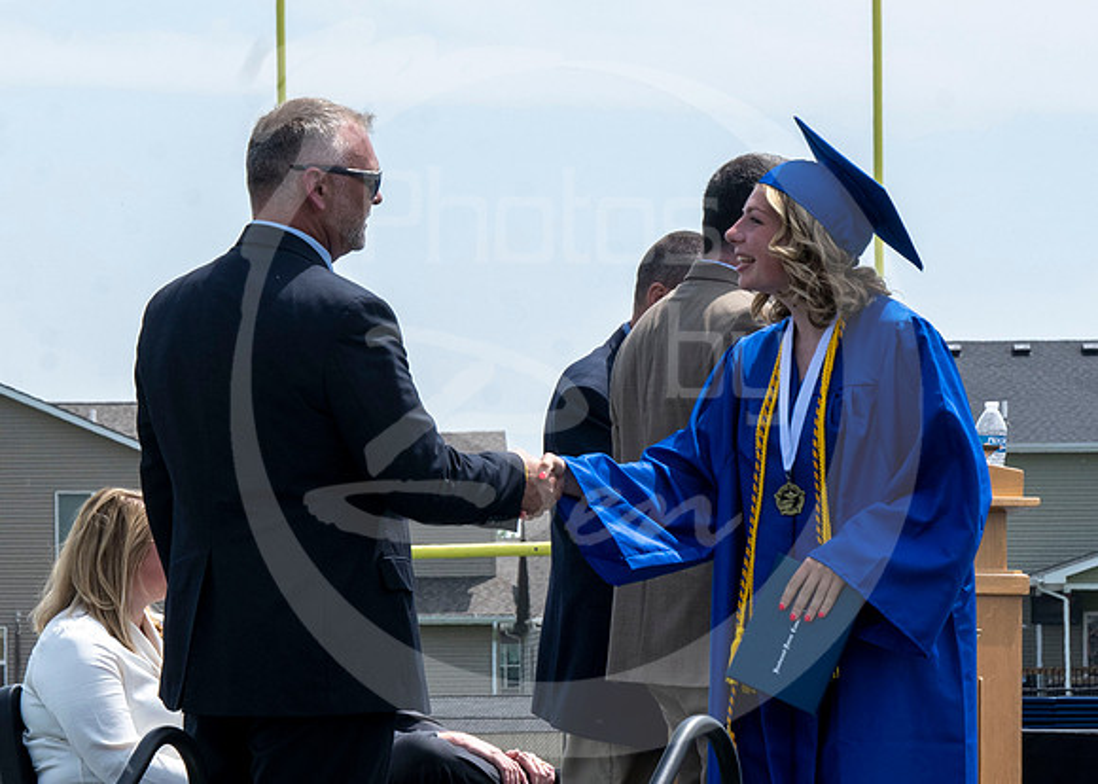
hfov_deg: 9.0
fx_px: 7007
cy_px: 275
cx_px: 339
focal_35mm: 225
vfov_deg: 6.4
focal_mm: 77
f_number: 13
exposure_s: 1/250
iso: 200
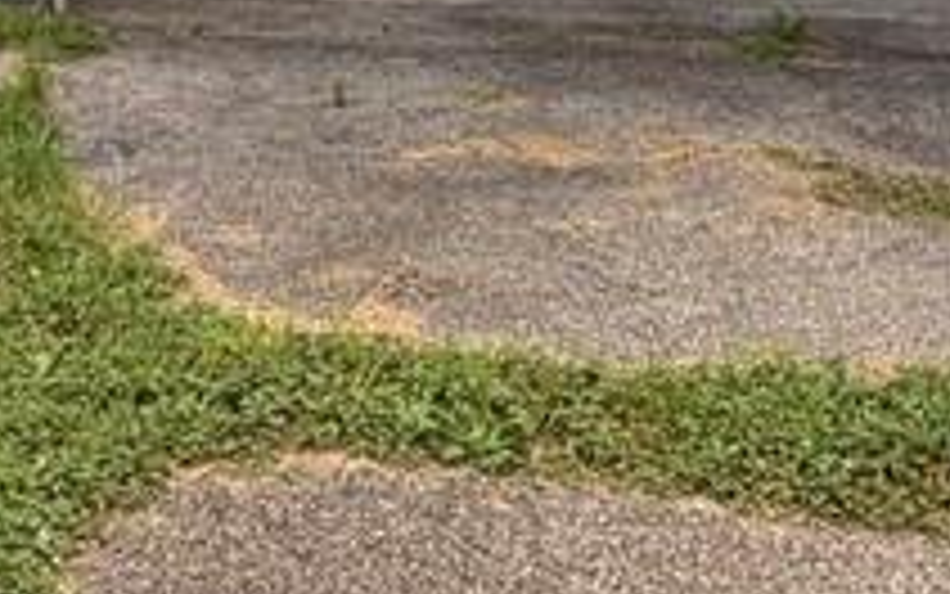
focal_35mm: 72
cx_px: 491
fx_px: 1865
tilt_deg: -0.6
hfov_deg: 28.6
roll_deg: -1.6
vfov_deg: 16.2
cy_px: -360
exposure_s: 1/184
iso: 40
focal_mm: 2.22
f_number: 2.2
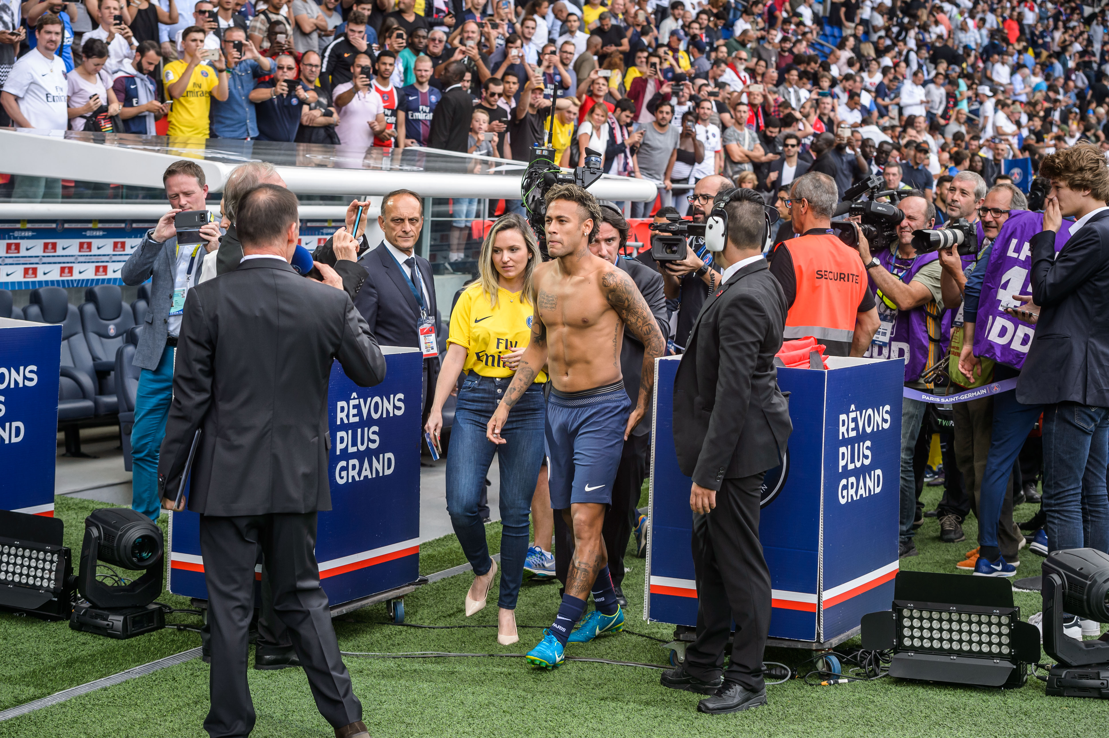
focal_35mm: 70
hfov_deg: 28.9
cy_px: 369
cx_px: 554
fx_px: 2155
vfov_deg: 19.4
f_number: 5
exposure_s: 1/800
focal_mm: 70
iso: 640
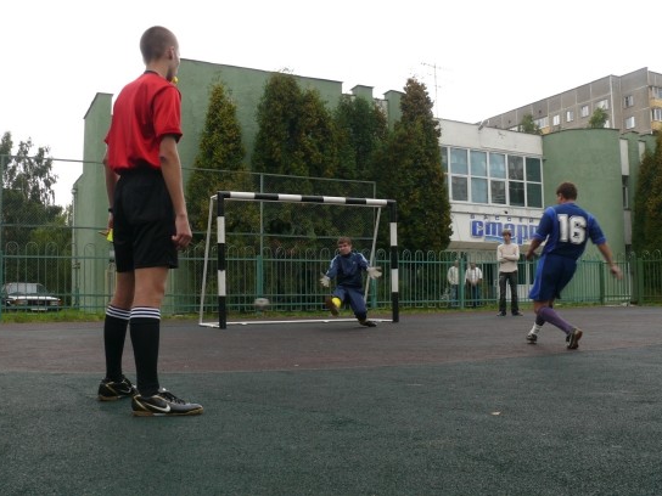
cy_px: 243
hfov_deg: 51.4
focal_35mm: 36
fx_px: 688
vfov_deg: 39.7
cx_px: 330
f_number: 4
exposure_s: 1/125
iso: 100
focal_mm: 7.4
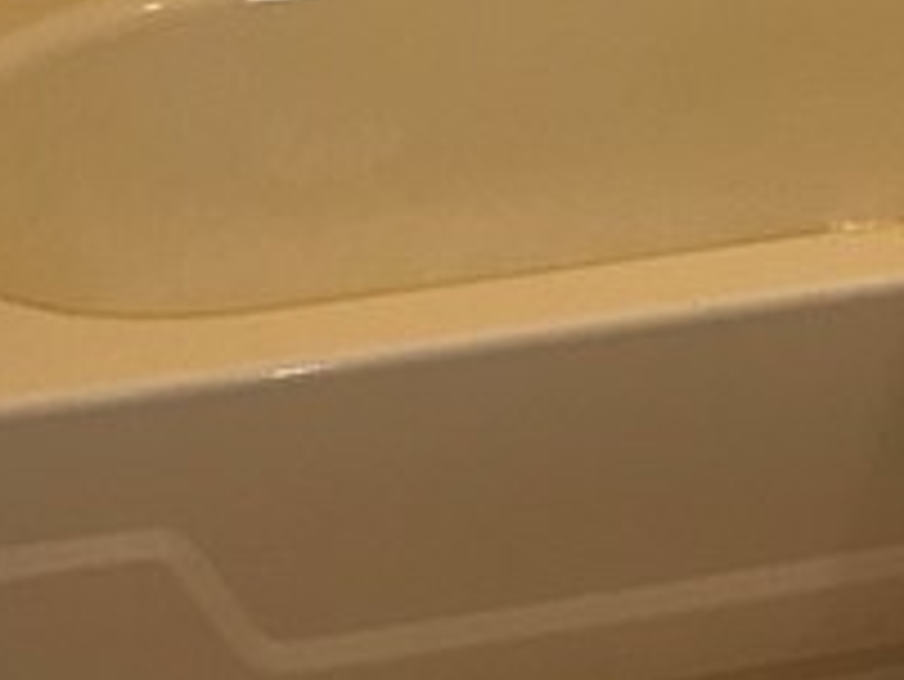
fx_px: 3188
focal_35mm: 122
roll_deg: -0.2
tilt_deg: -12.4
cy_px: -576
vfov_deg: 11.2
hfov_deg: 15.5
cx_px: 1124
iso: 64
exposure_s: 1/120
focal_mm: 6.76
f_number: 1.78
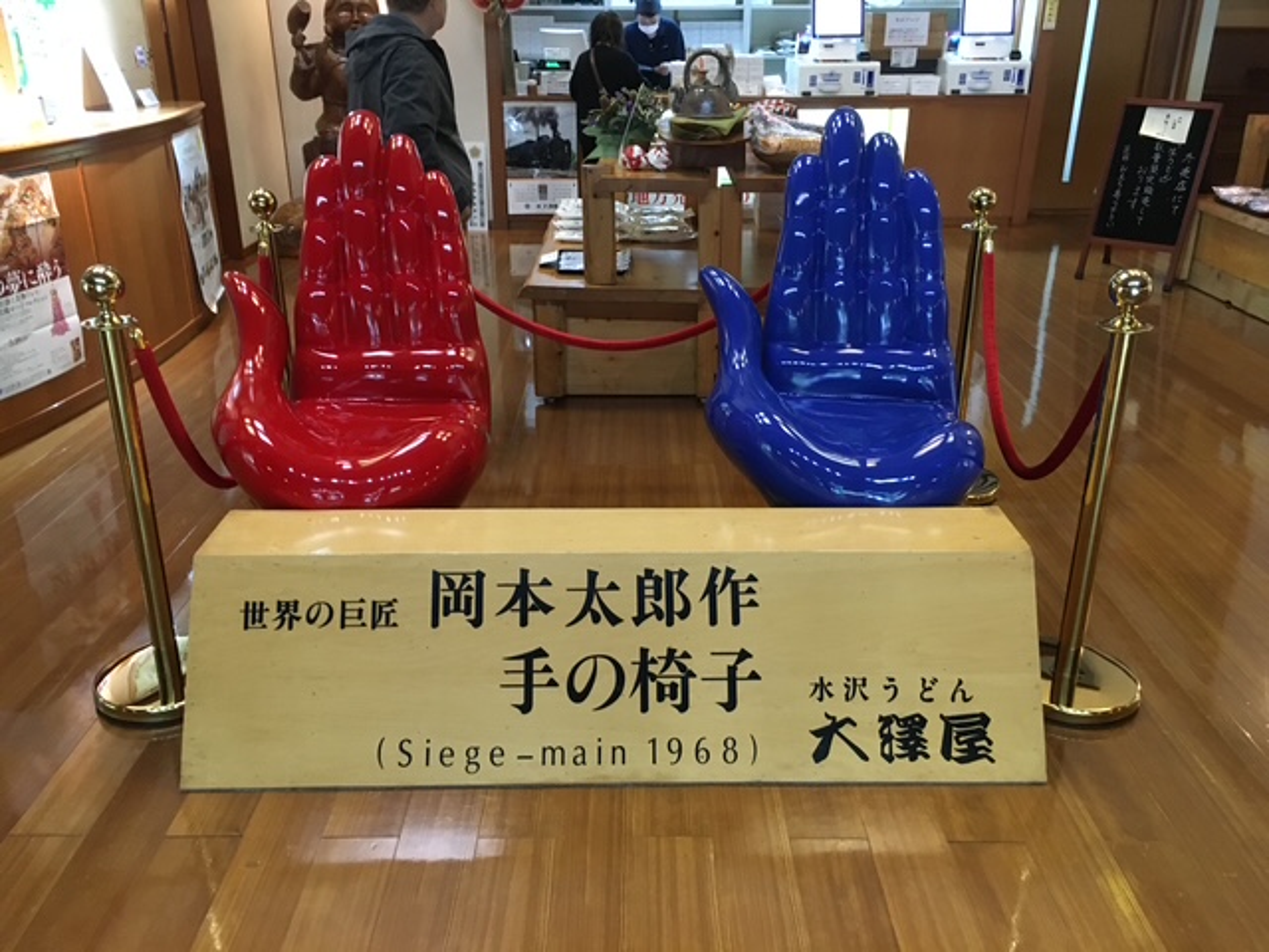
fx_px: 1063
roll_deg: -0.6
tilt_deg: -23.3
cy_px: 476
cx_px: 634
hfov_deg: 61.7
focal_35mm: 29
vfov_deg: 48.2
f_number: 2.2
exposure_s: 1/15
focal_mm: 4.15
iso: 200
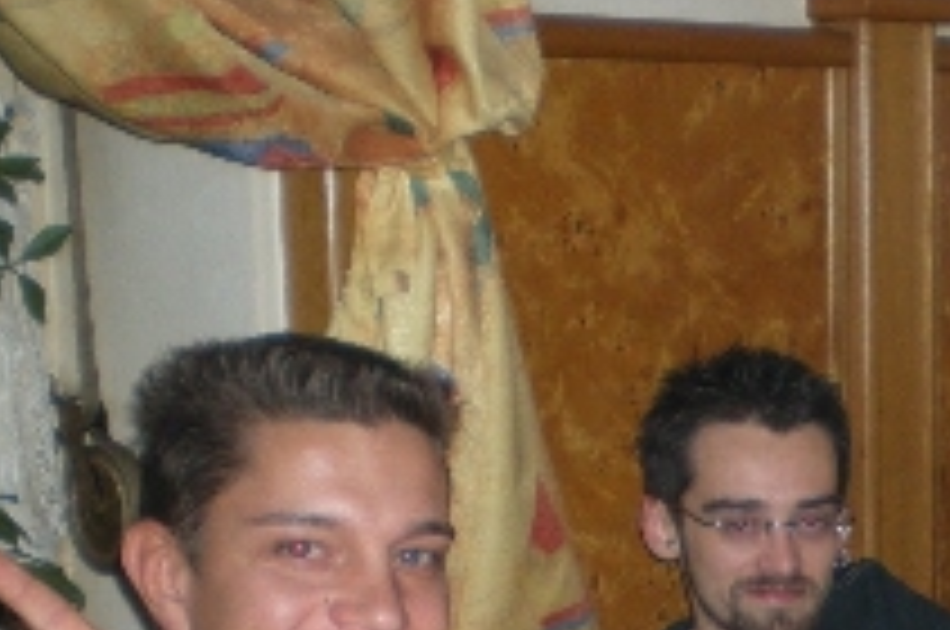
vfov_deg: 13.1
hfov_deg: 19.6
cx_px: 1033
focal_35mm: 100
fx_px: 2635
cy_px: 846
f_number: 3.1
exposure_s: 1/60
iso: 159
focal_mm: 6.3
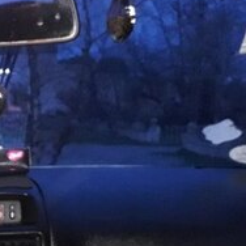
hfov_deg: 19.4
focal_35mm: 84
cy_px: 283
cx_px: -54
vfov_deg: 19.6
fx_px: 675
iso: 320
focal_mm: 3.6
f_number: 1.9
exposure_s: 1/25
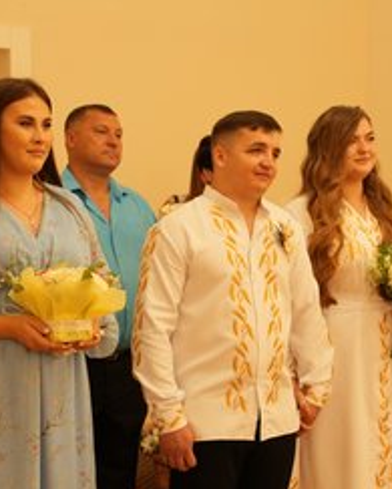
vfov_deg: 21.0
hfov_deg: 16.9
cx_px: 235
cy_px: 263
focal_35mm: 91
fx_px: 1317
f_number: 4.5
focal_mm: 59
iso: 800
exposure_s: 1/60
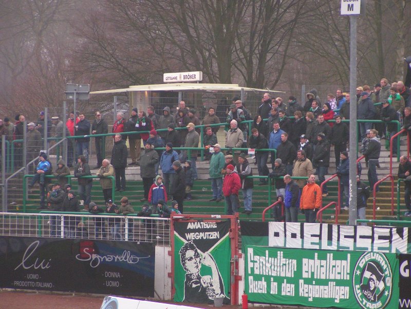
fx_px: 2683
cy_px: 154
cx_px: 206
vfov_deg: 6.6
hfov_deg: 8.8
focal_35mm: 226
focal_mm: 34.5
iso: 200
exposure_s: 1/320
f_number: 3.5
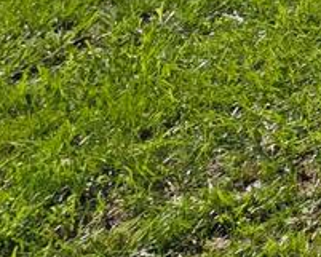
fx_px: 865
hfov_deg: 10.9
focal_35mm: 91
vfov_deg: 12.3
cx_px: 1006
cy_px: -407
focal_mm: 2.2
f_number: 2.2
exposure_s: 1/2859
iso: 50
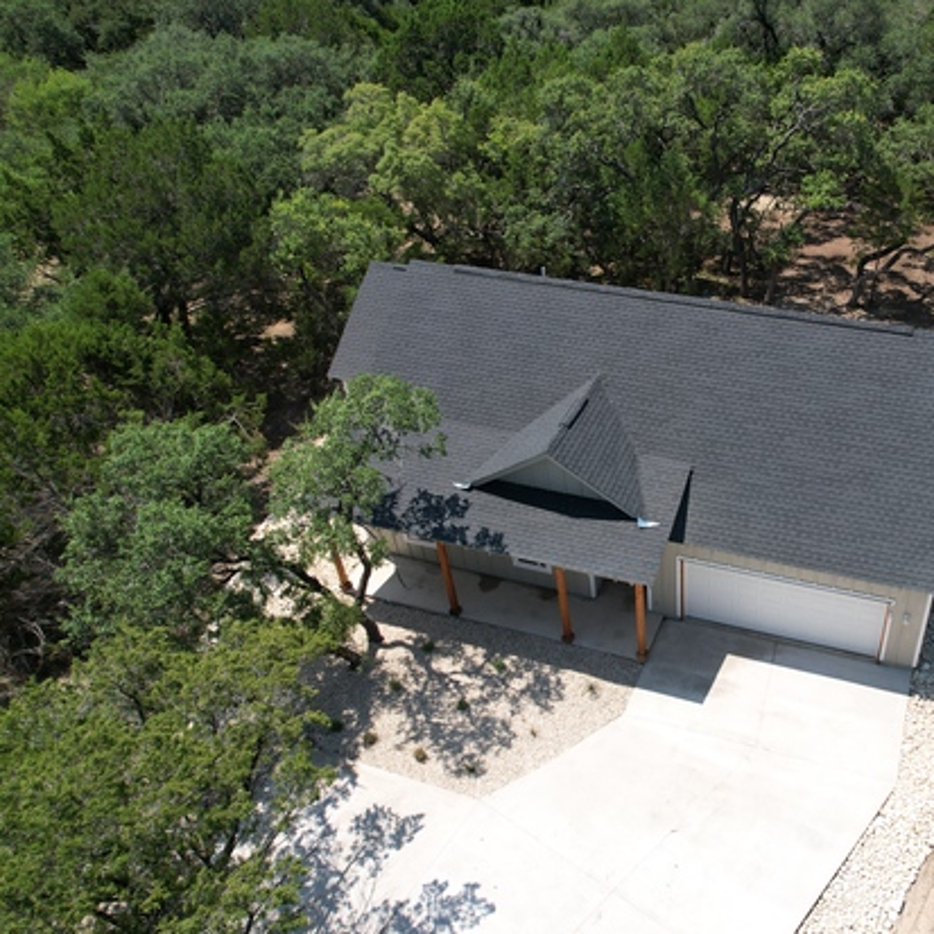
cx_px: 690
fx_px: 885
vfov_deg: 55.6
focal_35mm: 29
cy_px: 458
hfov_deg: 53.3
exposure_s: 1/1600
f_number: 2.8
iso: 100
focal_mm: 8.38
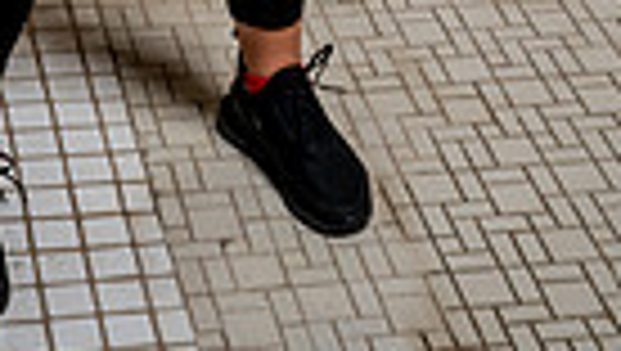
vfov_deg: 8.3
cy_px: -544
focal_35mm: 133
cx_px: 112
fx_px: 2193
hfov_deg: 16.0
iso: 100
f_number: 5.6
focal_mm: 39
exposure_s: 1/250
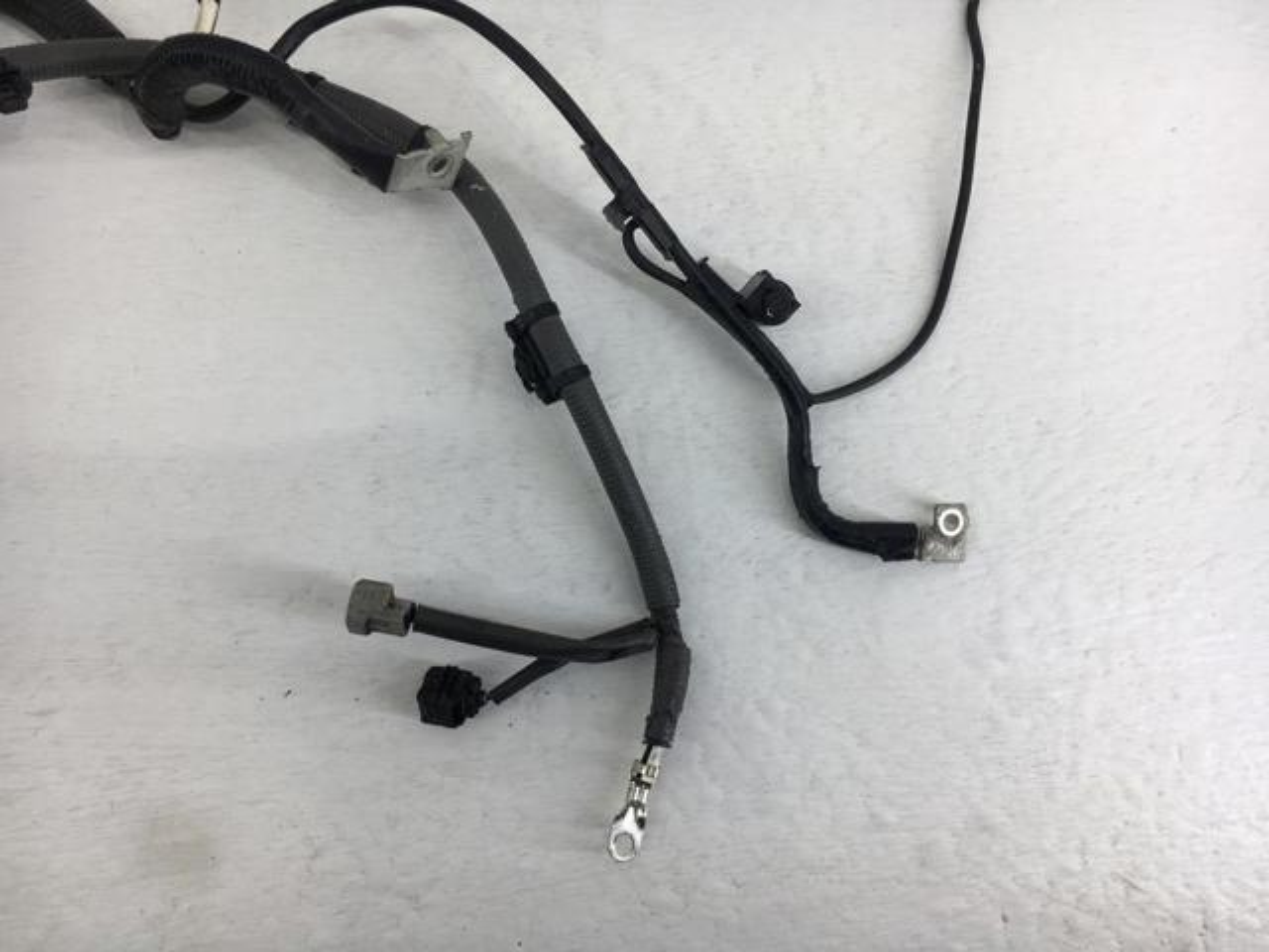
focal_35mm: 29
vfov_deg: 48.2
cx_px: 634
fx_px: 1063
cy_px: 476
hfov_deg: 61.7
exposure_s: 1/100
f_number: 2.2
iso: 32
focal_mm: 4.15
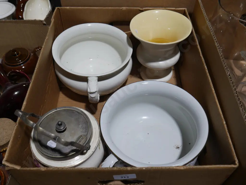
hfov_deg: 56.8
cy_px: 92
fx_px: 228
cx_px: 123
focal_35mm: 32
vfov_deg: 44.2
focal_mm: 16
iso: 200
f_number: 4.5
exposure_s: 1/125
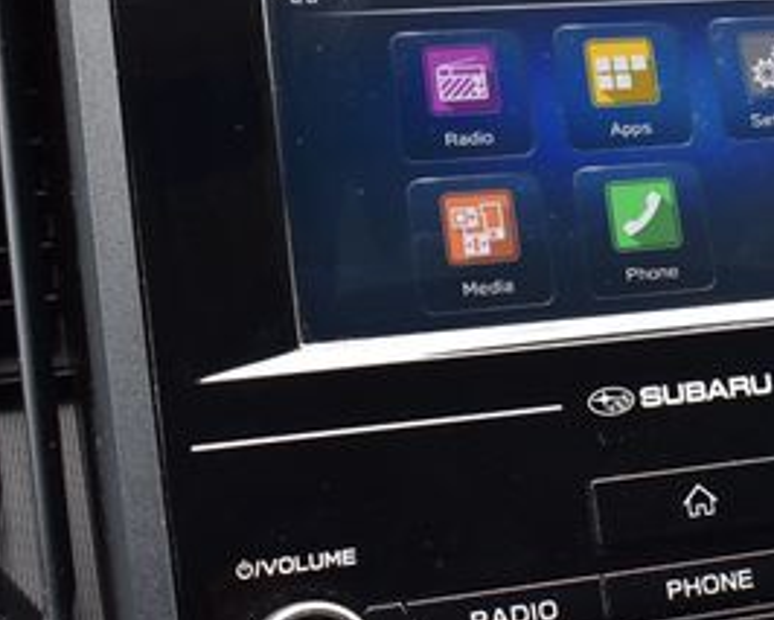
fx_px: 2017
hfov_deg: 21.0
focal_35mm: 88
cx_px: 759
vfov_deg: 17.4
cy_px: 140
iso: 400
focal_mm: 26
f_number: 8
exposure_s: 1/80
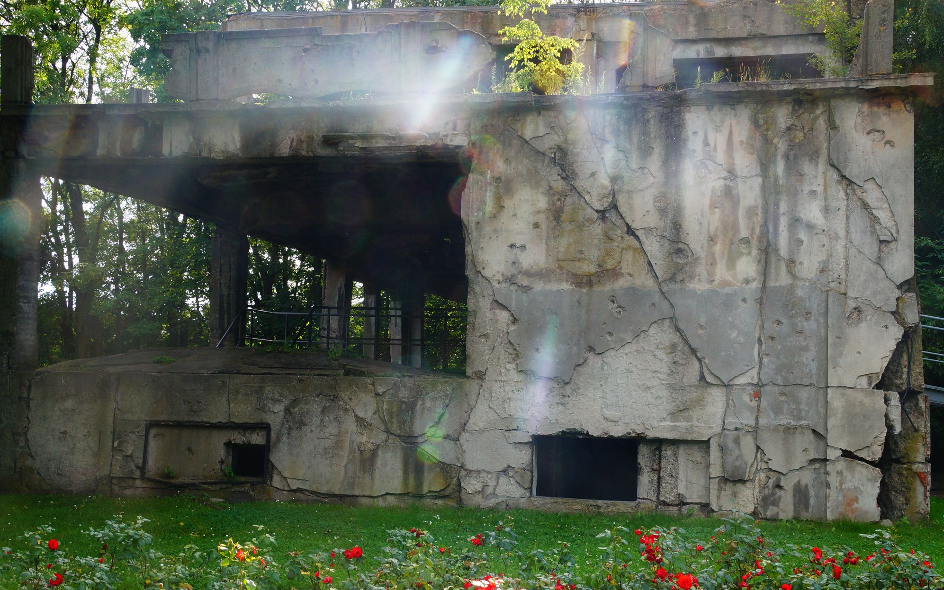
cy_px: 304
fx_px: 1184
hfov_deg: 43.5
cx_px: 472
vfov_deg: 28.0
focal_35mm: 46
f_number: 16
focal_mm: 30
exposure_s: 1/40
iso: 250
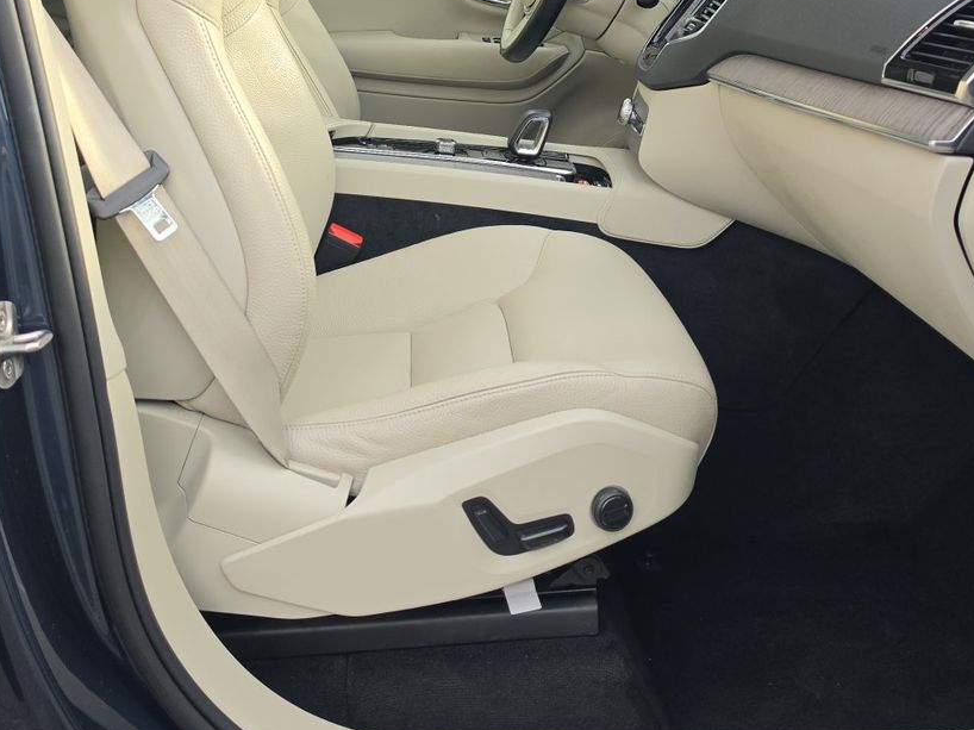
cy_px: 125
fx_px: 1266
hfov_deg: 42.0
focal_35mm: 45
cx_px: 433
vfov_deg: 31.2
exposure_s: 1/119
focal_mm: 6.5
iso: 16
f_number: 1.4
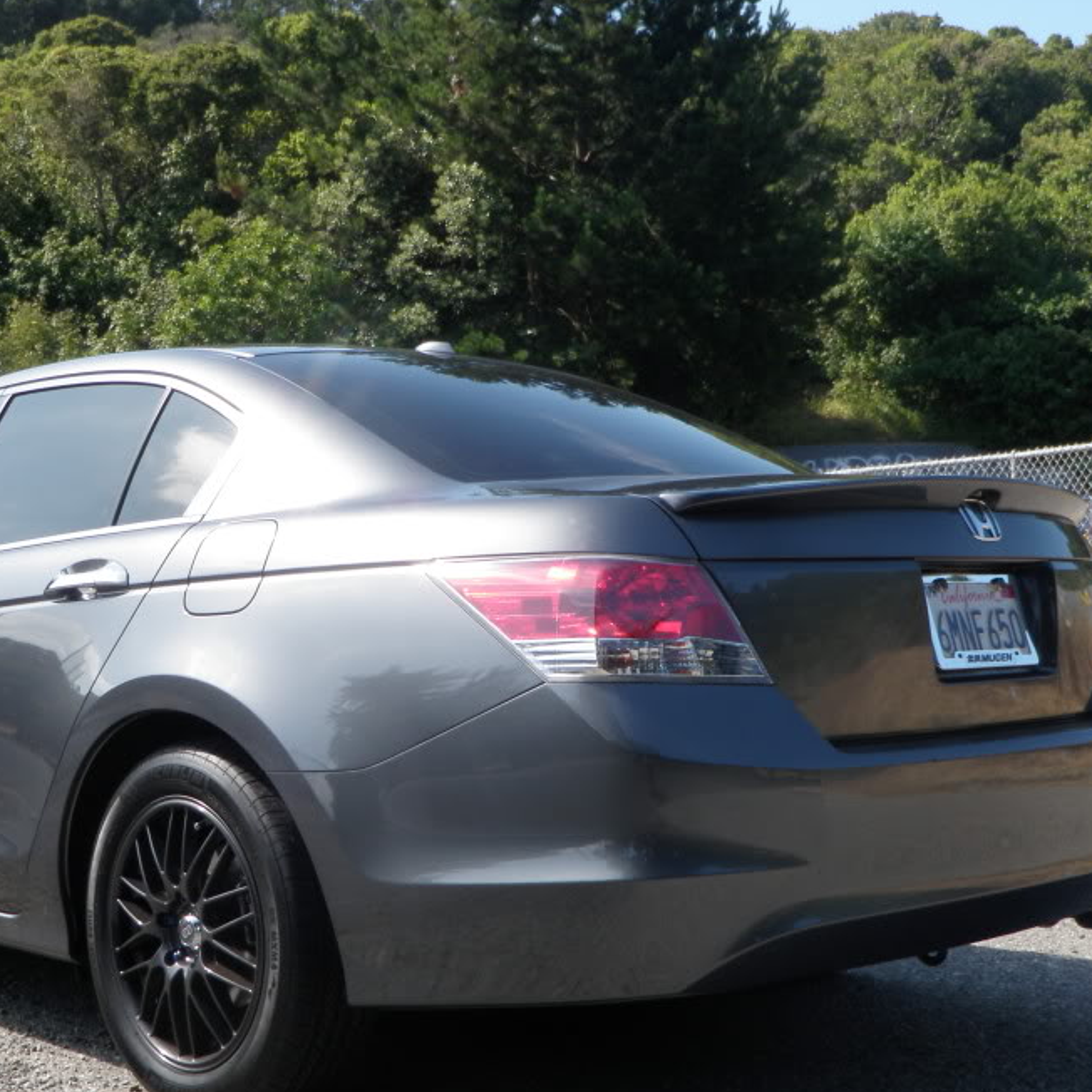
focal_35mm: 50
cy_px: 579
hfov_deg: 33.7
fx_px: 1785
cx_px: 365
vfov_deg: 34.0
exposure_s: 1/100
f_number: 6.3
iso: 50
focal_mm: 6.53
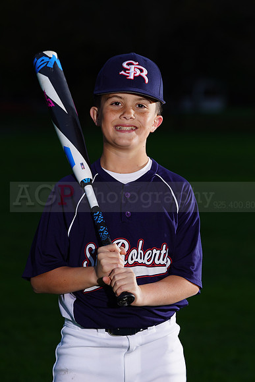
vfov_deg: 9.3
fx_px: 2347
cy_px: 191
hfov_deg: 6.2
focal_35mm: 221
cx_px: 128
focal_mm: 221
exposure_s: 1/160
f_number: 7.1
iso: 200
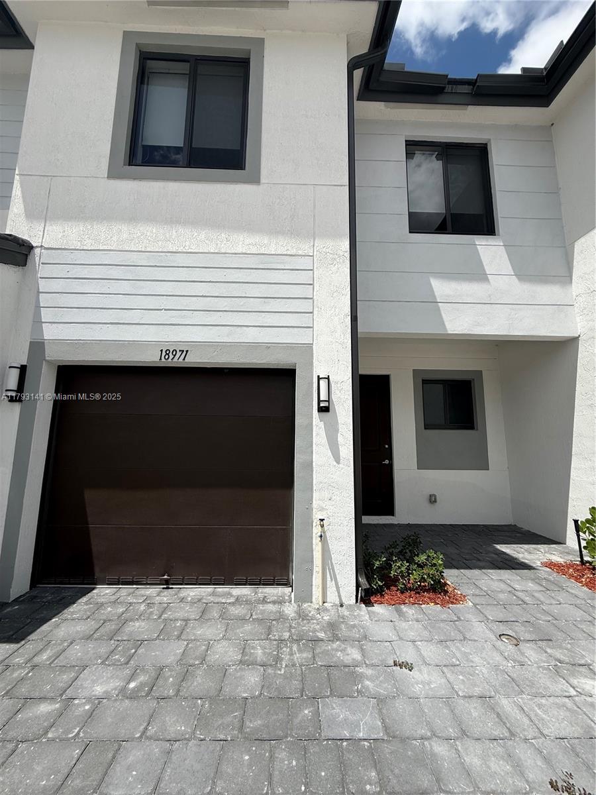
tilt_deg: +8.6
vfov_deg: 102.1
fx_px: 321
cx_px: 298
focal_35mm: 14
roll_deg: -1.0
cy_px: 398
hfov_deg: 85.7
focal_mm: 2.22
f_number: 2.2
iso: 50
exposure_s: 1/3460
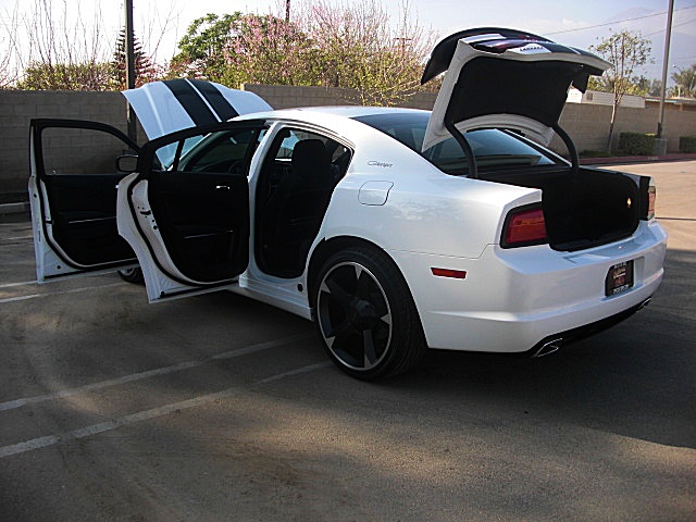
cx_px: 348
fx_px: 724
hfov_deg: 51.4
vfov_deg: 39.7
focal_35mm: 36
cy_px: 261
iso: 50
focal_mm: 6.3
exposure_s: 1/500
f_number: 2.8
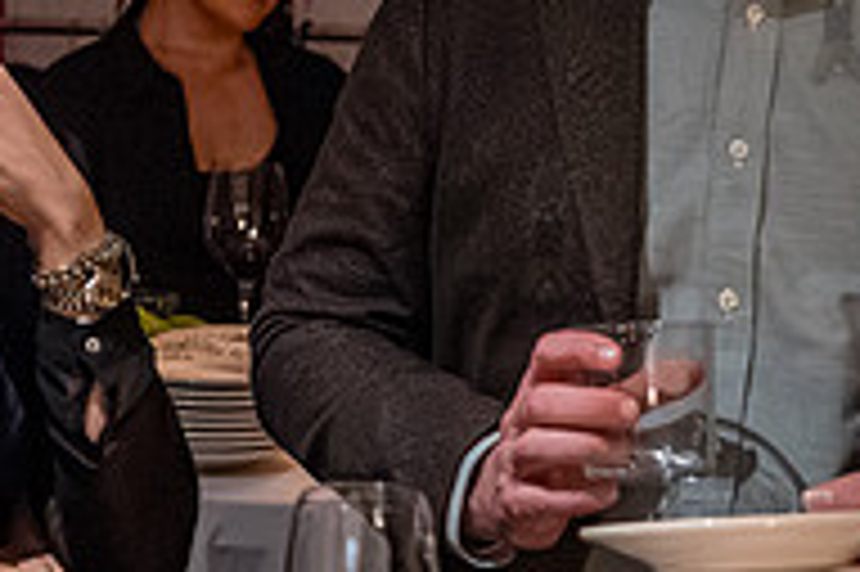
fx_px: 2745
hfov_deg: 17.2
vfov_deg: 11.8
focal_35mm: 115
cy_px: 1
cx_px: -97
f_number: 2.8
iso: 16000
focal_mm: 35
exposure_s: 1/160
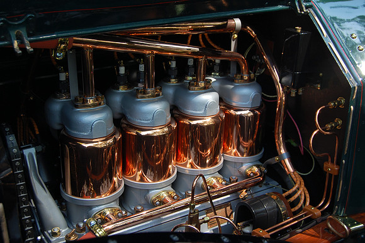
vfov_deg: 29.8
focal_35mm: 45
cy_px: 122
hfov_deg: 43.6
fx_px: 456
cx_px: 182
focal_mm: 30
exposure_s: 1/125
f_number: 5.6
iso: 200
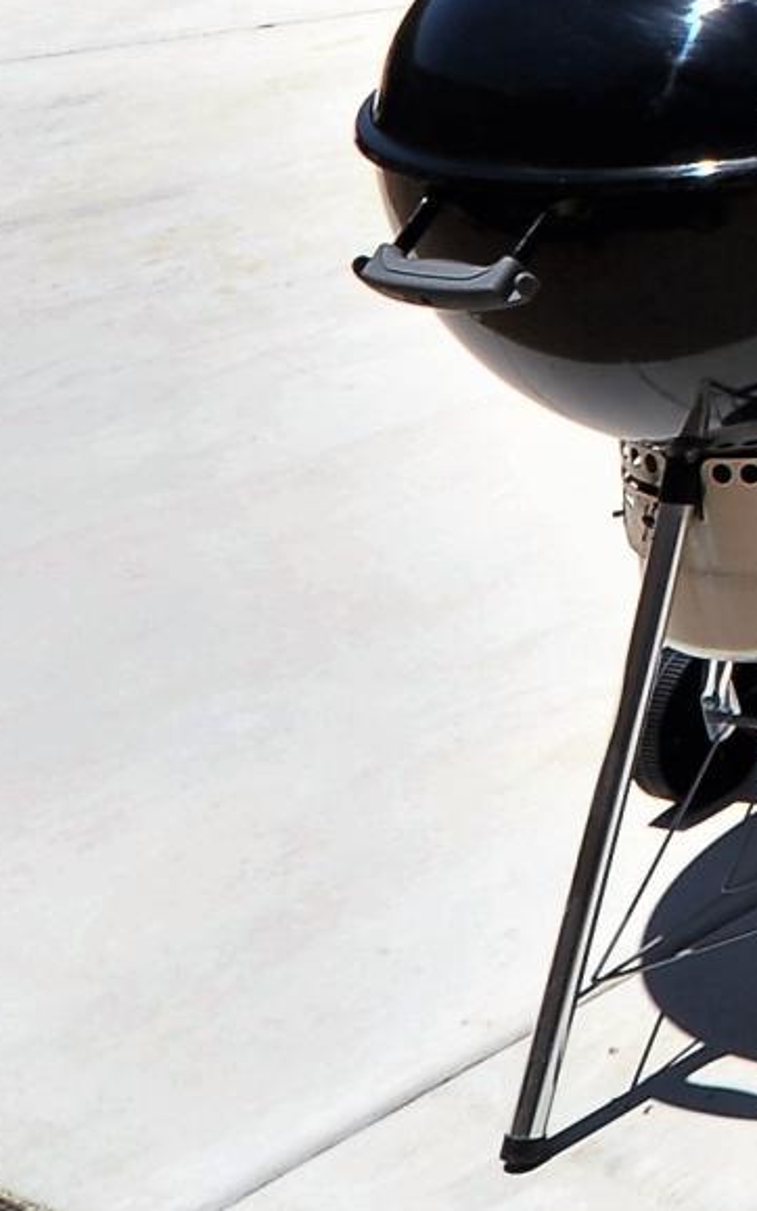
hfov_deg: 9.7
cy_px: -665
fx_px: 3135
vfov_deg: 18.9
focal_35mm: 95
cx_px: 2436
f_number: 14
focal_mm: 18
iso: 320
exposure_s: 1/320
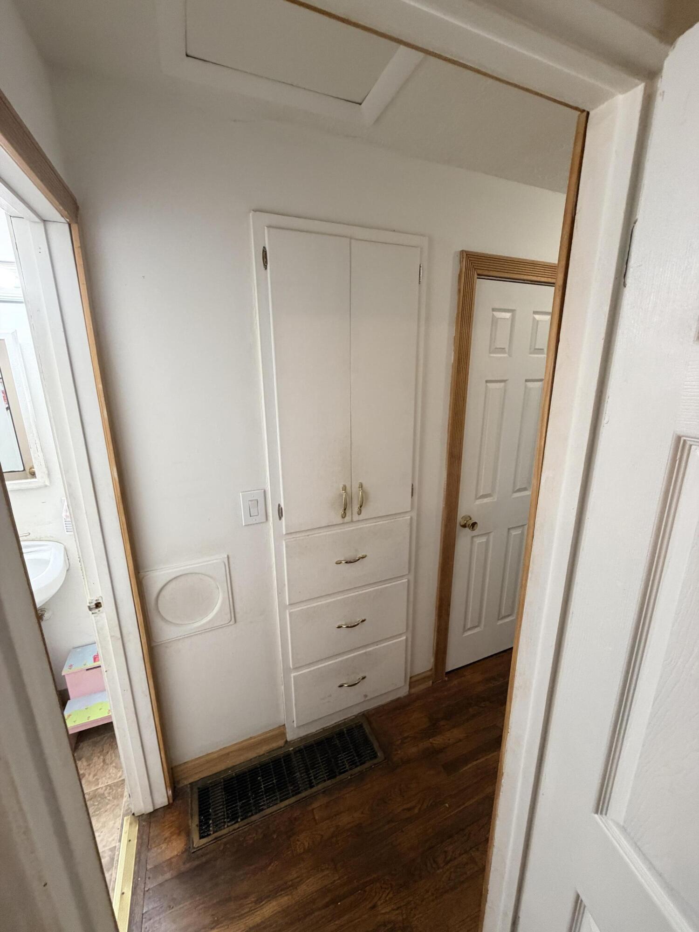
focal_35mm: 14
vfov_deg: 102.1
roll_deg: +0.1
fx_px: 377
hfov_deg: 85.7
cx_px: 350
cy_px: 466
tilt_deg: -14.0
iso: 250
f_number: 2.2
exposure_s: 1/60
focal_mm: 2.22
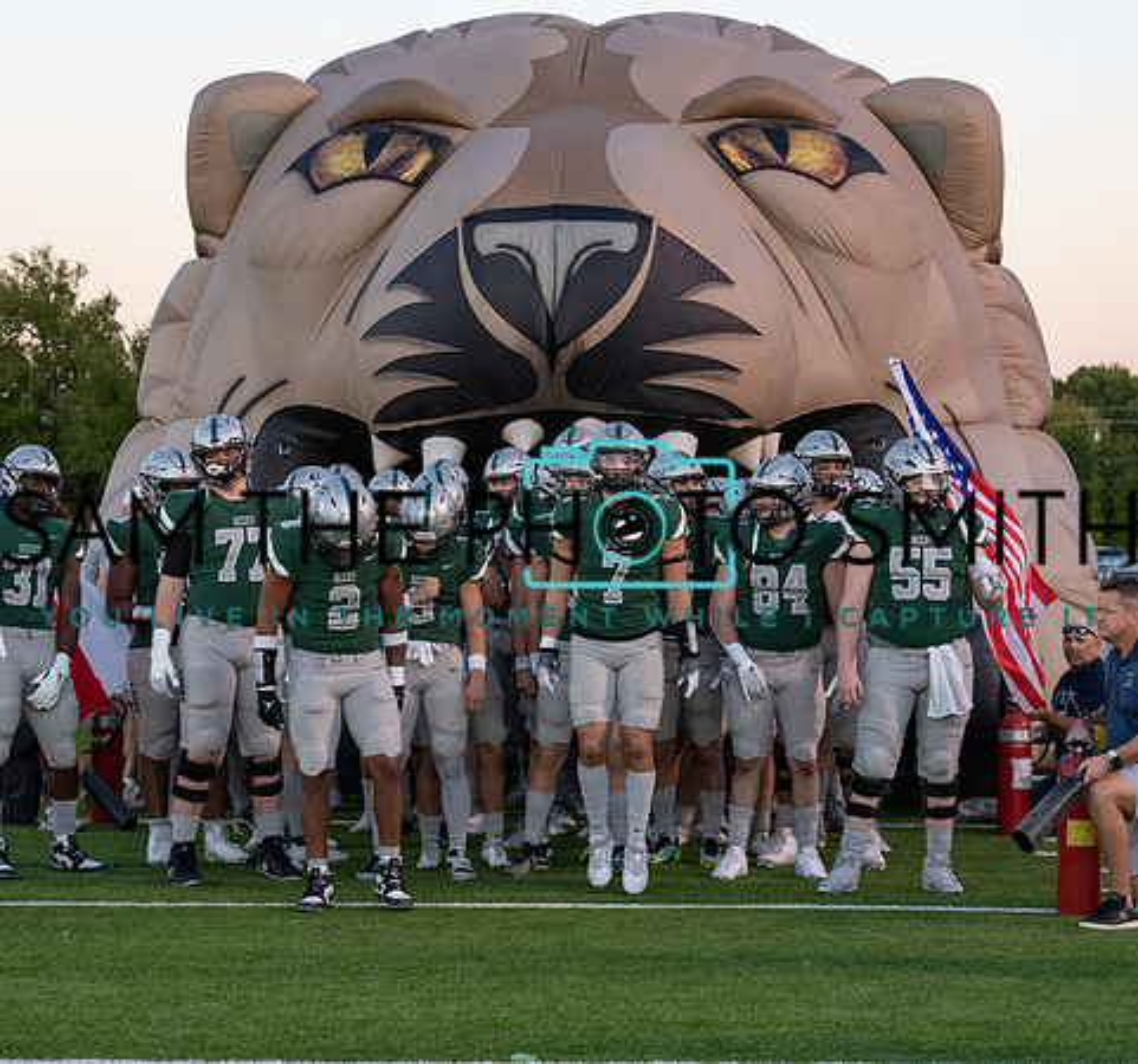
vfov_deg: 17.5
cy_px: 572
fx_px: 3463
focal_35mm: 96
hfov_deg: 18.7
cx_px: 544
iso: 2500
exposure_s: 1/1250
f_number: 4
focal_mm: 70
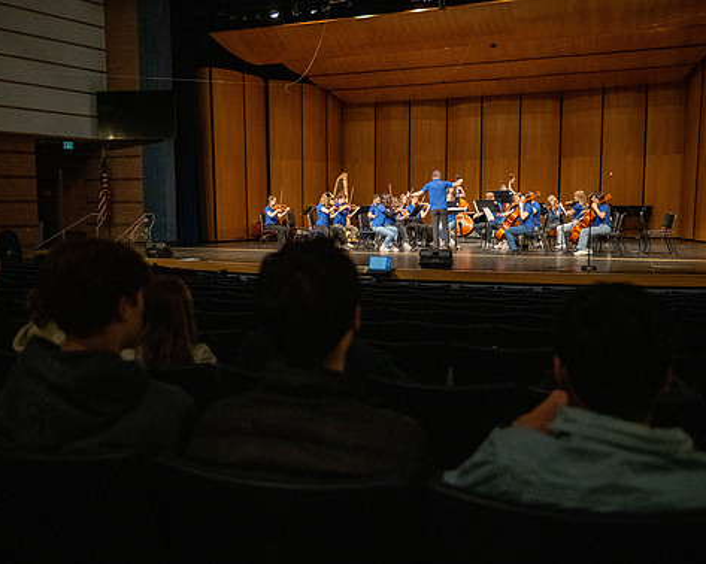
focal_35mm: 34
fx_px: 710
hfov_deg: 52.8
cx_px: 328
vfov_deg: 43.3
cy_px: 277
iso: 3200
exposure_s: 1/500
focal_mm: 29
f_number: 2.8
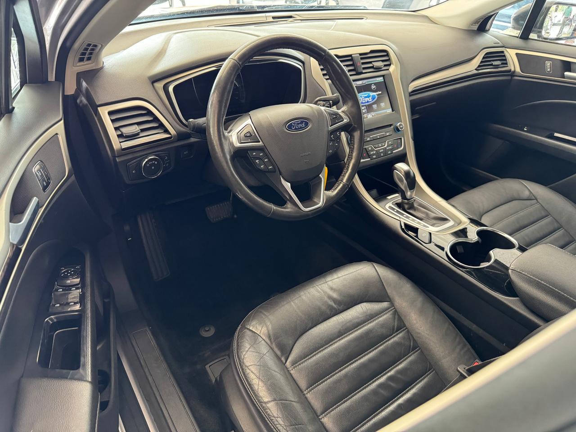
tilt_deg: -34.3
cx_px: 288
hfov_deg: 71.6
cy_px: 216
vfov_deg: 56.8
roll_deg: -4.1
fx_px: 399
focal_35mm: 24
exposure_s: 1/60
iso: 500
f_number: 1.78
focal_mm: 6.76
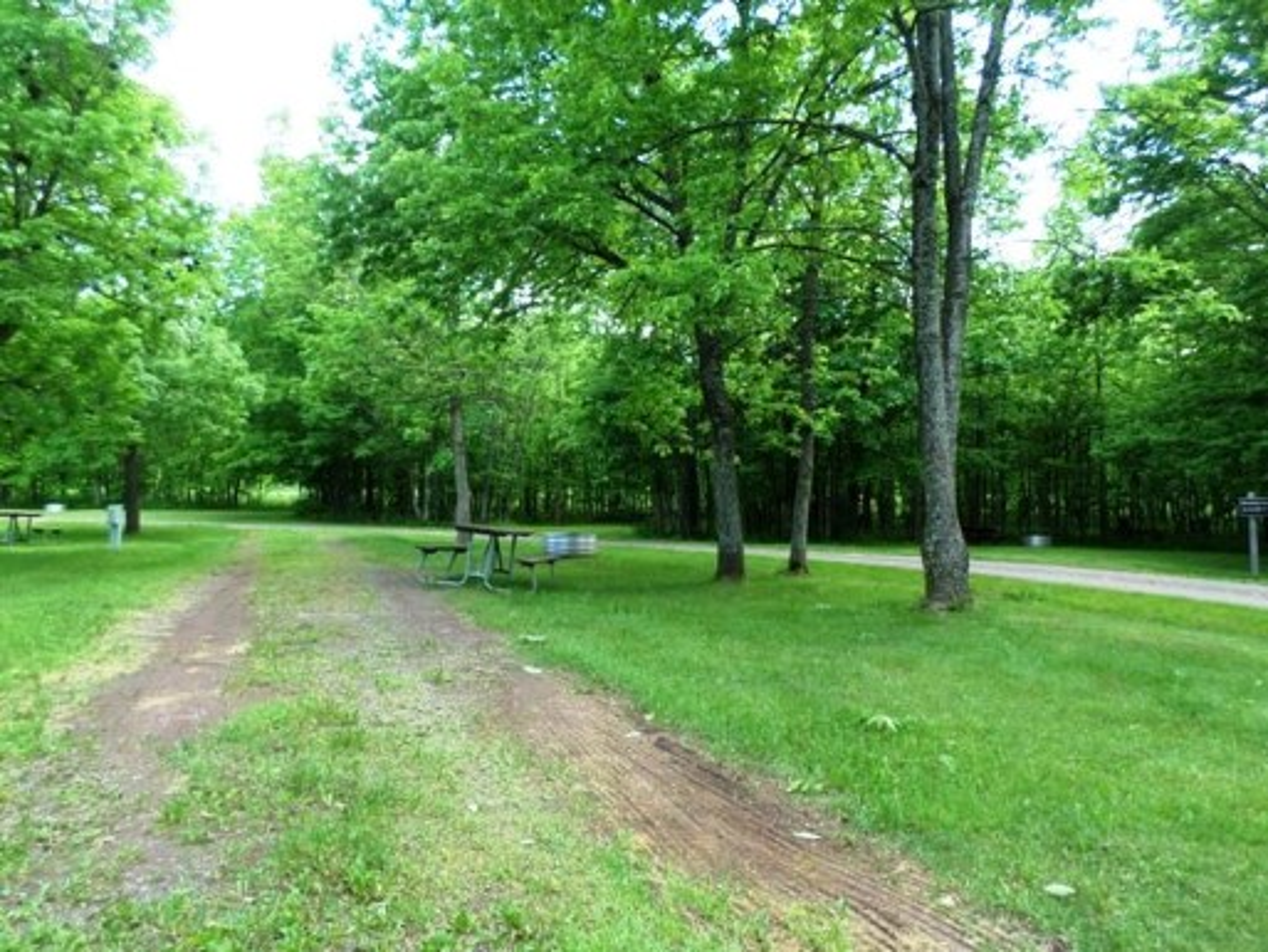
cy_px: 476
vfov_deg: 54.9
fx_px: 916
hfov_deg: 69.4
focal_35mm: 25
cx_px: 634
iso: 100
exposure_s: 1/125
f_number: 2.5
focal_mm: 4.5
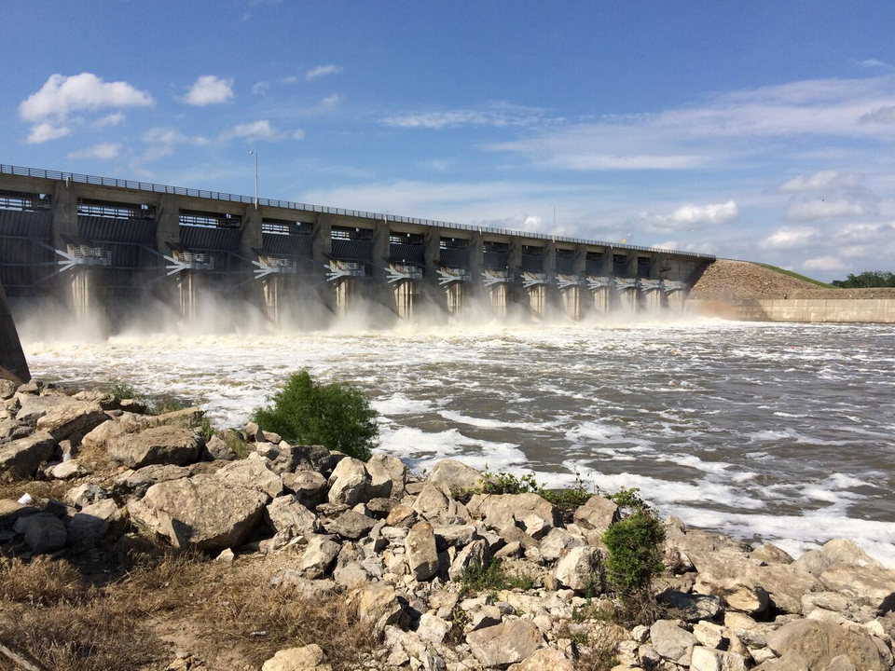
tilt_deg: -2.2
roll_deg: -0.4
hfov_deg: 61.7
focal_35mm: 29
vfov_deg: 48.2
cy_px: 336
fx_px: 750
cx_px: 448
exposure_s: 1/3731
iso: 32
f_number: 2.2
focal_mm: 4.15
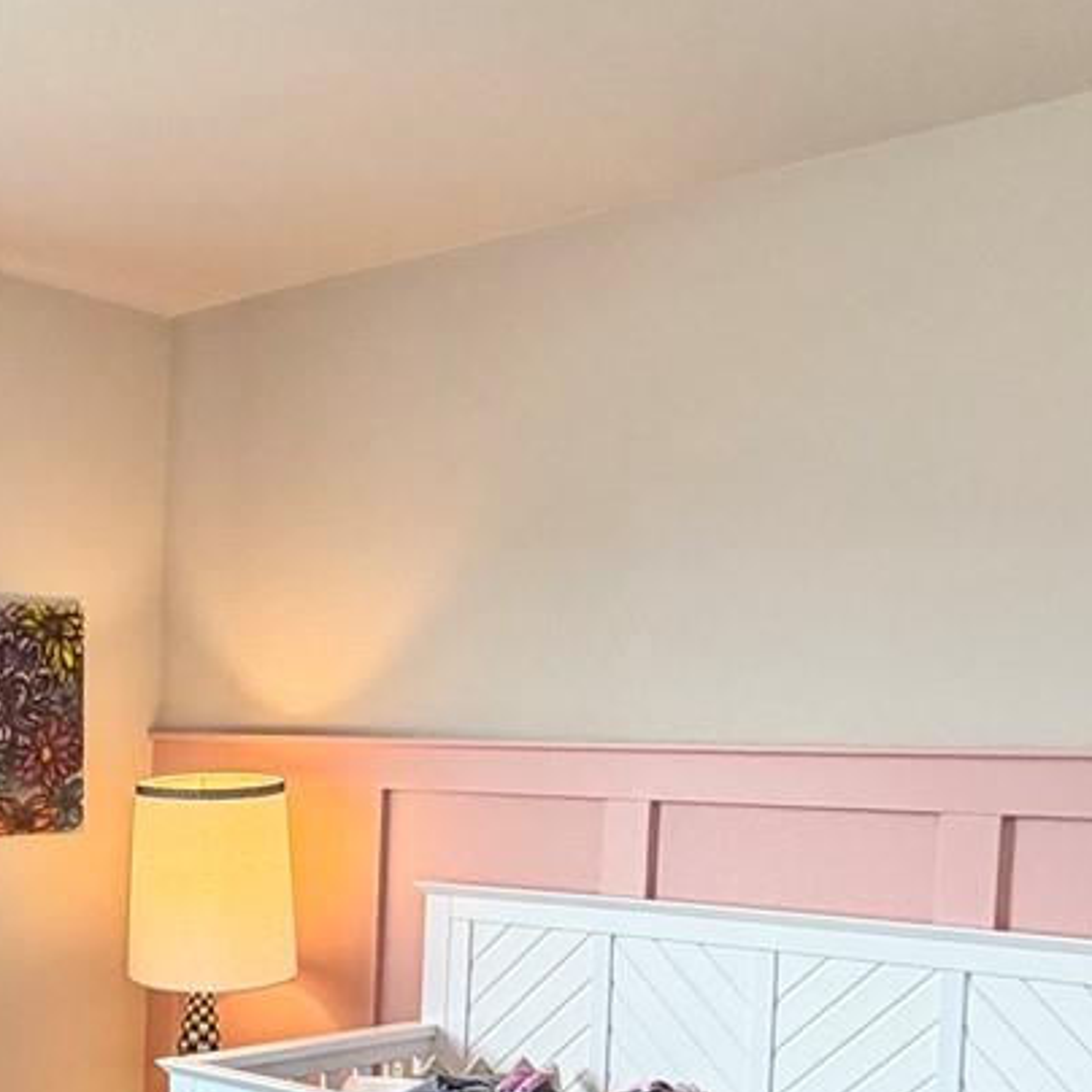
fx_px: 1749
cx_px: 24
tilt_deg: -4.0
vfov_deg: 33.7
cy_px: 873
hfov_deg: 32.2
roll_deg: -1.3
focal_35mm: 49
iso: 250
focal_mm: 2.22
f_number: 2.2
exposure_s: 1/120
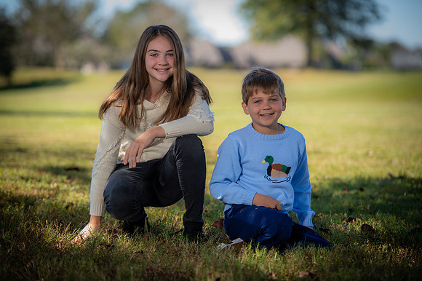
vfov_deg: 9.8
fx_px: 1640
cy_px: 140
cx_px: 211
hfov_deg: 14.7
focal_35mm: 140
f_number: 2.8
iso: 50
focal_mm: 140
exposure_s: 1/250
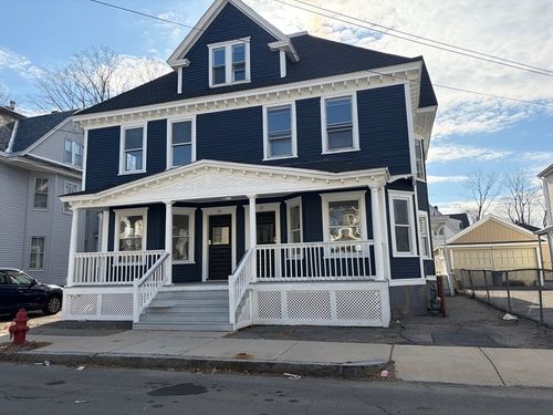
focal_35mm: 26
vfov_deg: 53.1
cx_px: 276
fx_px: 415
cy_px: 208
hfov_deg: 67.3
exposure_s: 1/2985
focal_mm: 5.96
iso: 64
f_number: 1.6
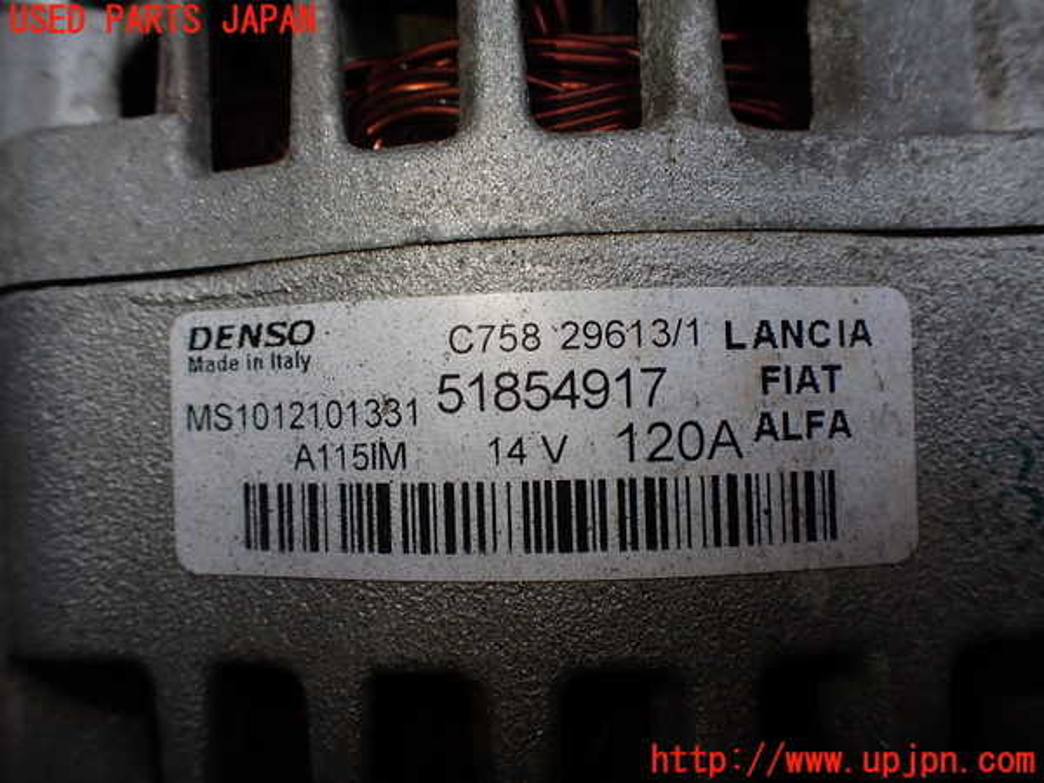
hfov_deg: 60.0
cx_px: 522
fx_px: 905
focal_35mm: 30
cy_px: 392
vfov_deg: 46.8
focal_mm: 5.4
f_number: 3.2
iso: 100
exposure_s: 1/200
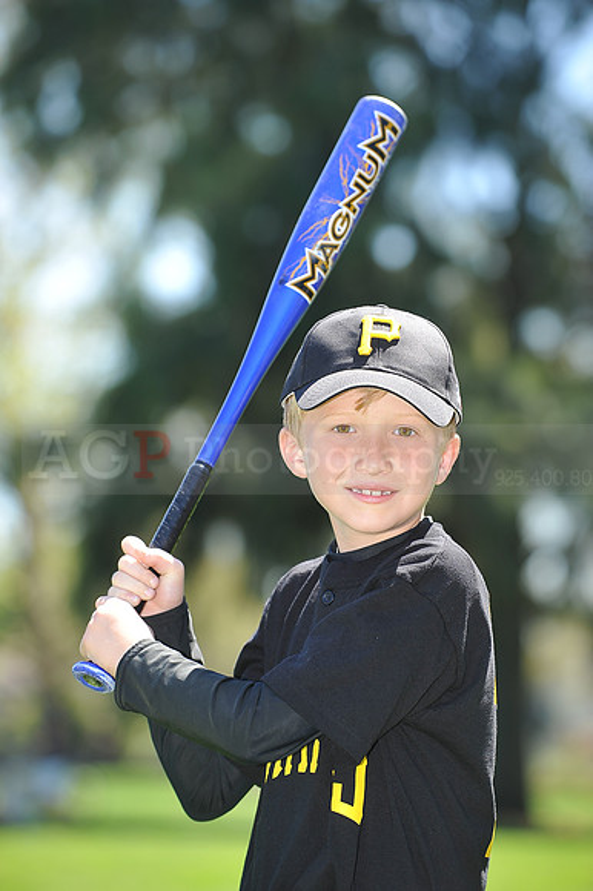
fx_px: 2276
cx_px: 296
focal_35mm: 92
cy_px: 446
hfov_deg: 14.8
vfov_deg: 22.2
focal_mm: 92
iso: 200
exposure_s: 1/400
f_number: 4.5
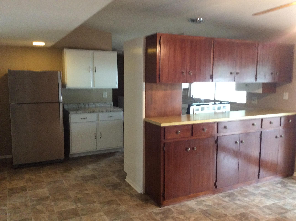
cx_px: 148
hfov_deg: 56.9
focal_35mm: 32
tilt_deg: -5.6
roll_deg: -1.6
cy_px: 110
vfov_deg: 44.1
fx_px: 273
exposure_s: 1/17
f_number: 2.4
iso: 250
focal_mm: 3.3
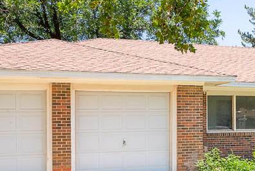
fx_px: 439
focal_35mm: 62
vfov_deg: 21.7
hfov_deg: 31.2
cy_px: 129
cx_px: 217
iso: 80
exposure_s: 1/125
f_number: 8
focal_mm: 19
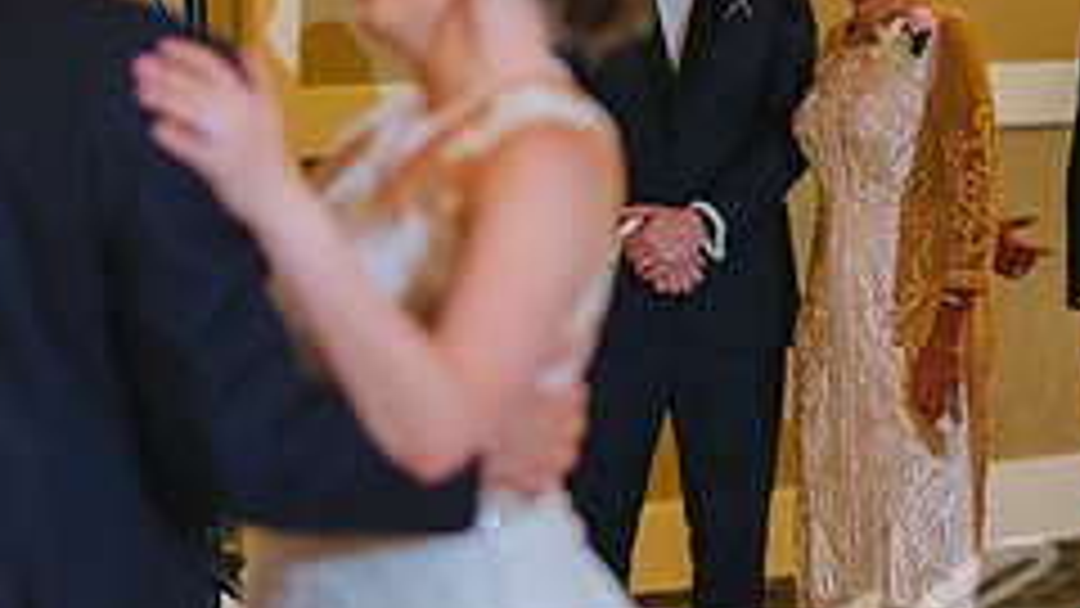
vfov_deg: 5.6
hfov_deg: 10.0
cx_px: 796
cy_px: 281
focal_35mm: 215
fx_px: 6157
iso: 1600
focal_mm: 85
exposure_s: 1/125
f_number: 2.2
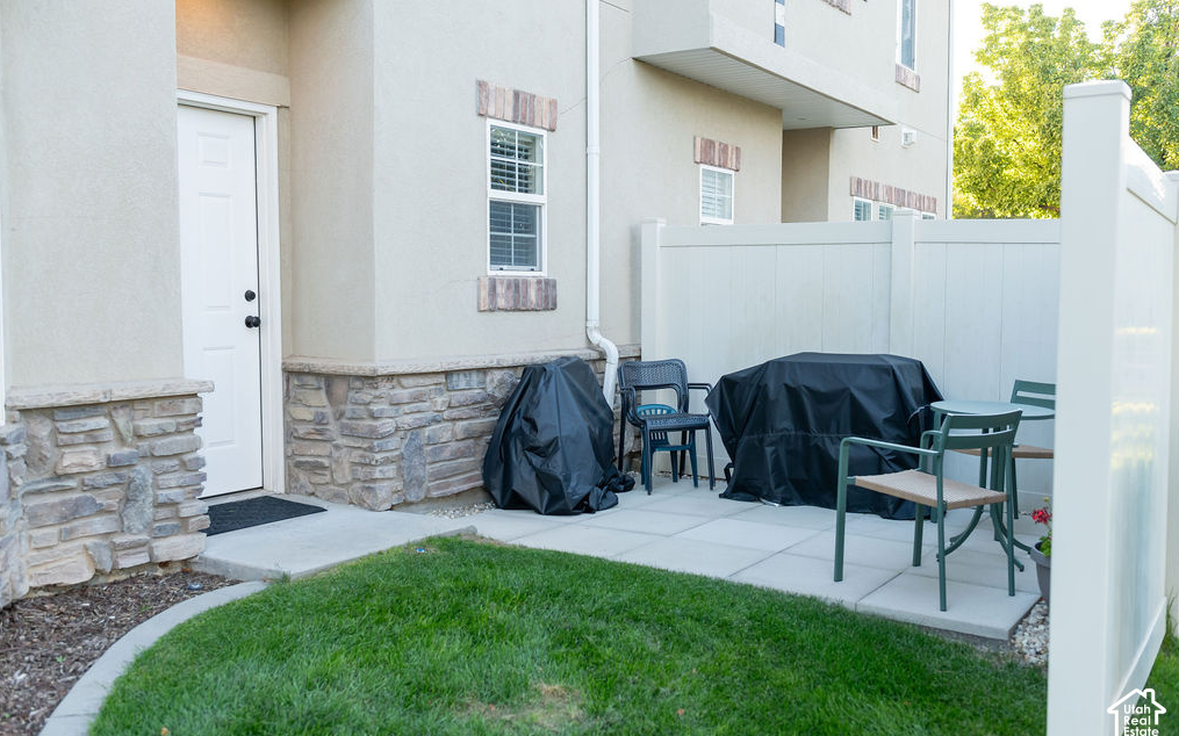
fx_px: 1157
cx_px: 589
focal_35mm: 36
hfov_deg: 54.0
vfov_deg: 35.3
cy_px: 360
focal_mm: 35
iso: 400
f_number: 3.5
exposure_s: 1/320
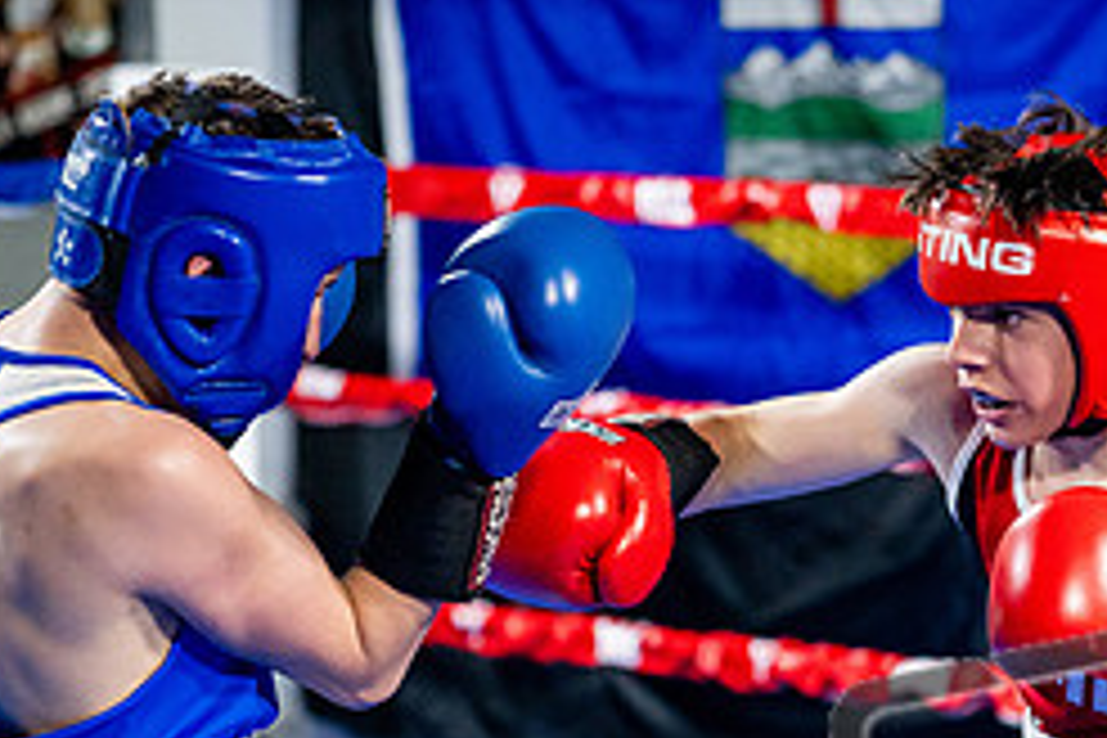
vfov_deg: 8.3
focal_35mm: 165
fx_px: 5073
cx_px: 842
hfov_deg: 12.4
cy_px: 758
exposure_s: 1/1000
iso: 4000
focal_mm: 70
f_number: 2
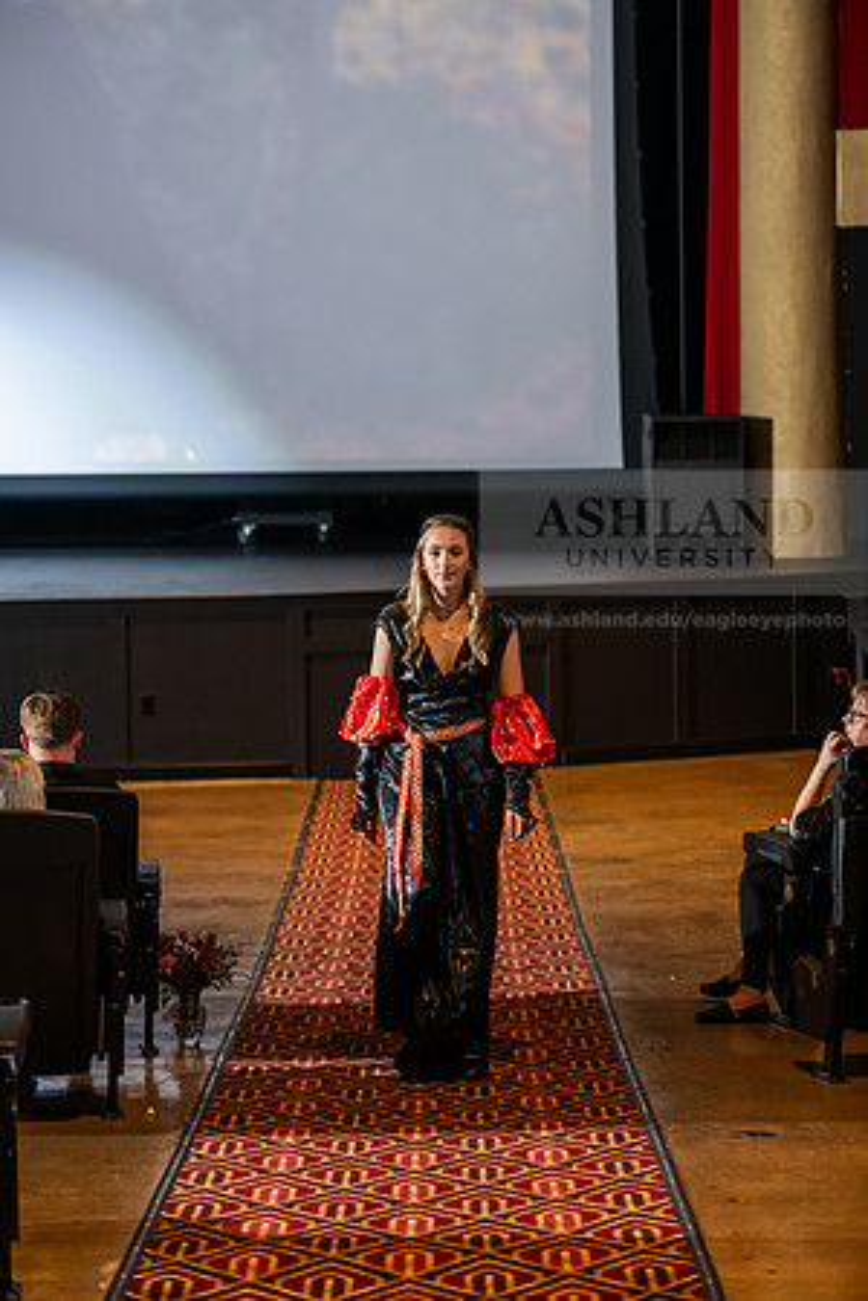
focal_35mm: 100
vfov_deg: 20.4
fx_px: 3616
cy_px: 650
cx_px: 434
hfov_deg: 13.7
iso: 2500
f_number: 3.2
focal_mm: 100
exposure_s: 1/200
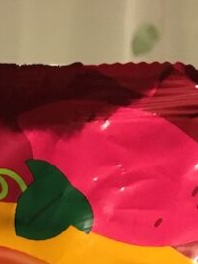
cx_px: -34
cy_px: 490
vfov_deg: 15.1
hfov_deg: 13.0
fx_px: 847
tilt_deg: -2.9
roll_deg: -1.7
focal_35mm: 111
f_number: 2.2
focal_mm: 4.15
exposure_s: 1/30
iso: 200
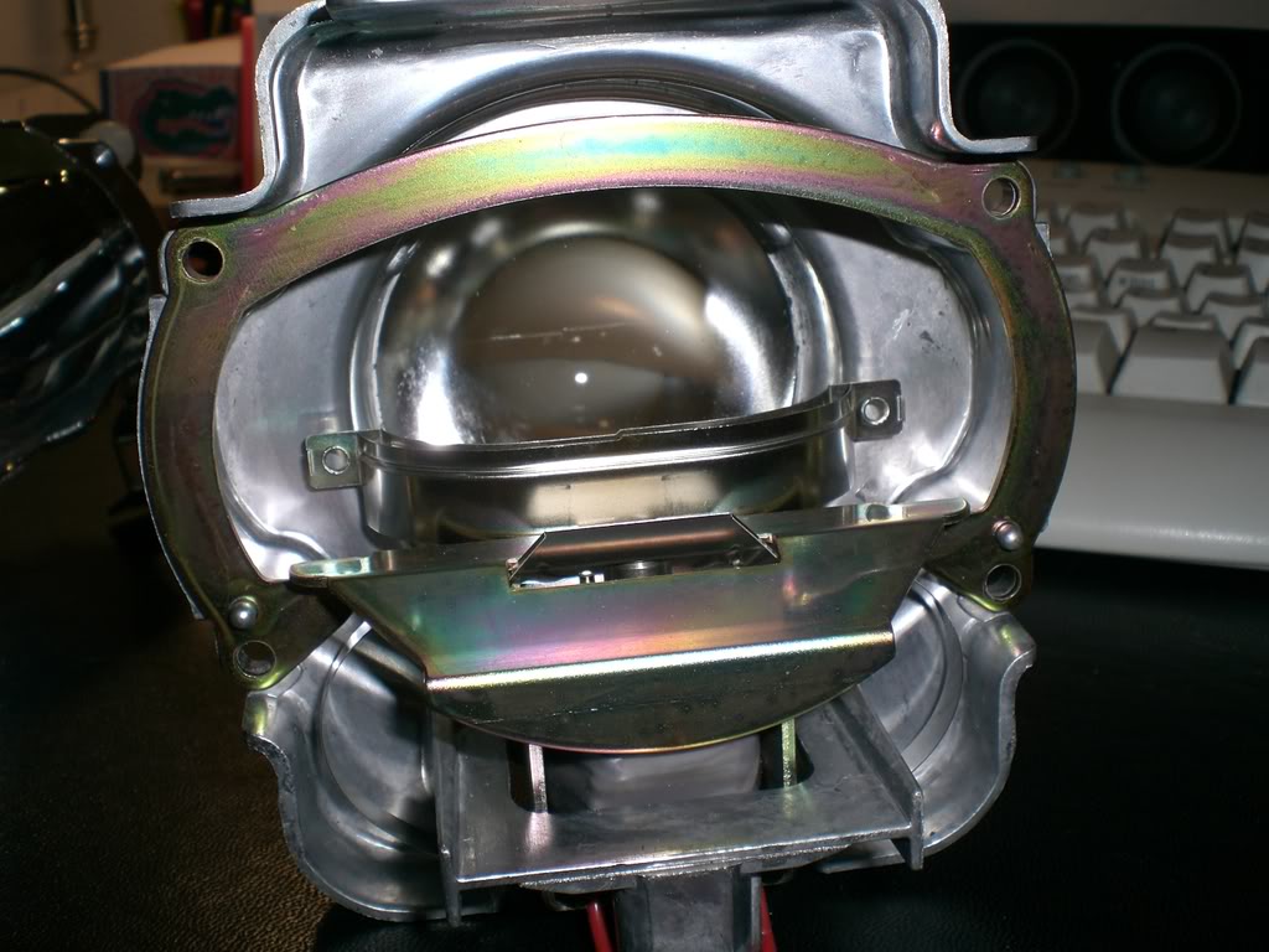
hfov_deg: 49.0
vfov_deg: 37.7
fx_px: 1393
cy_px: 476
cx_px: 634
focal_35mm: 38
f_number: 4.4
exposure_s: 1/60
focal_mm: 6.3
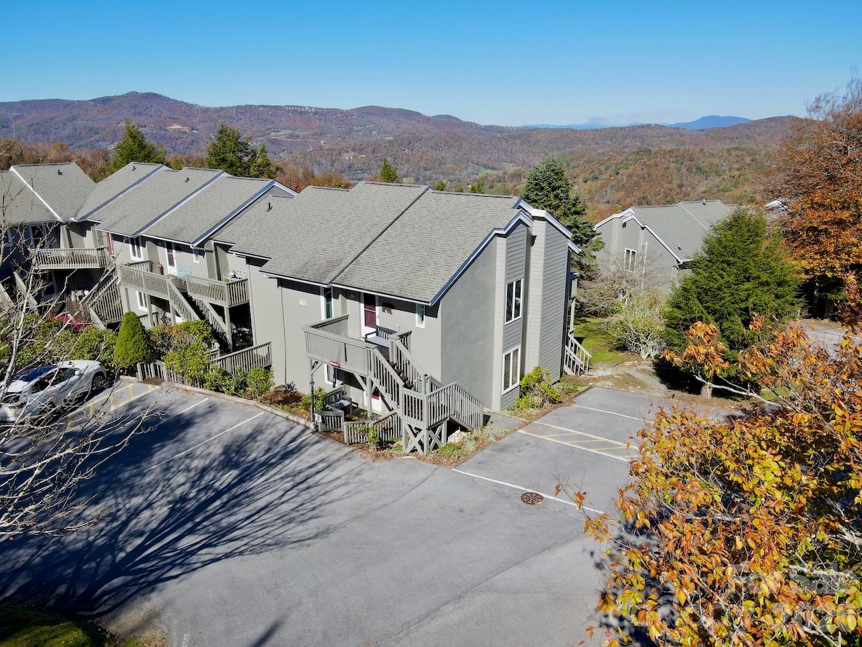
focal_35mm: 24
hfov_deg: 71.6
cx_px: 431
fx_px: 598
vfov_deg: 56.8
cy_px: 324
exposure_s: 1/725
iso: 100
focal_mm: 4.5
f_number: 2.8
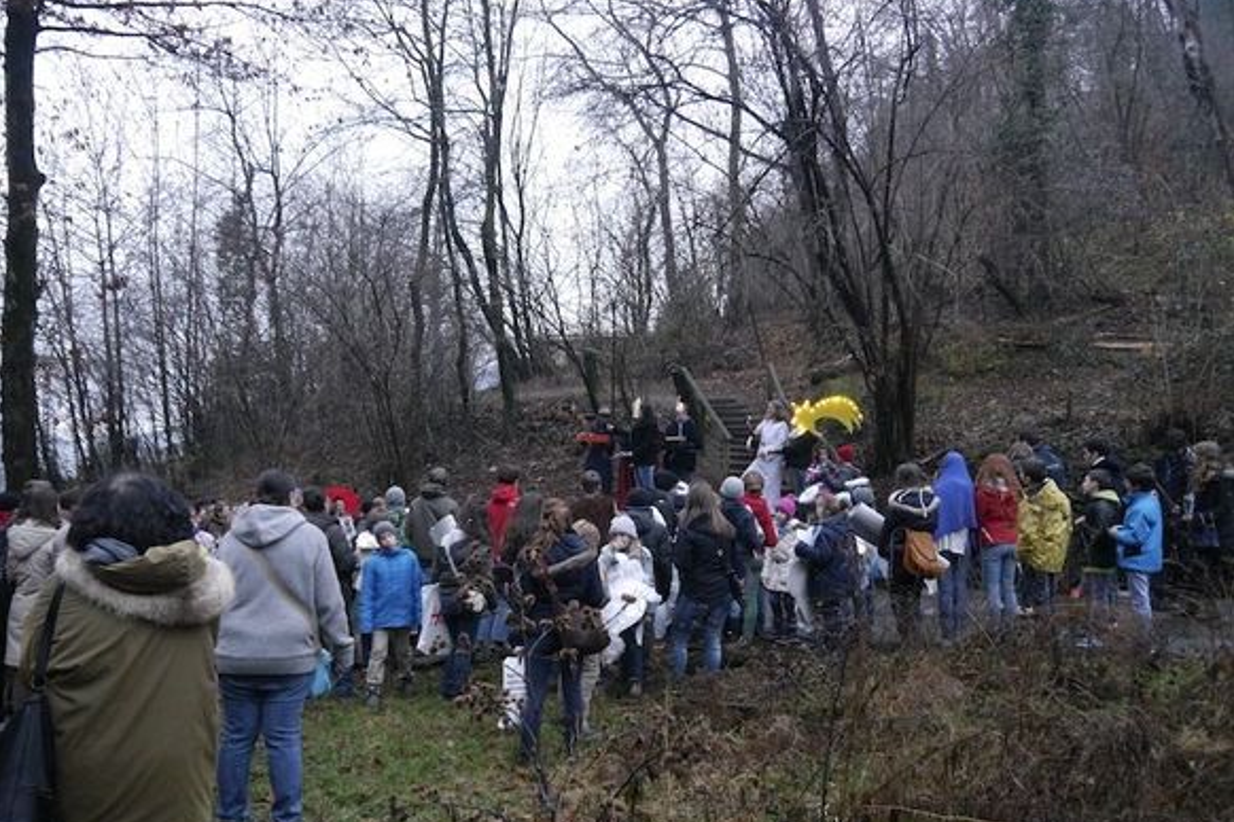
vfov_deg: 43.6
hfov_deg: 61.9
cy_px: 447
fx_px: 1028
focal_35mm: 30
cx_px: 600
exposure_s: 1/13
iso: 1600
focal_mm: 14
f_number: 3.5
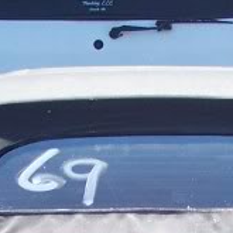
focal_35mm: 307
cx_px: 177
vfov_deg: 5.6
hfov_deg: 5.7
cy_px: 426
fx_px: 2338
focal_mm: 9.3
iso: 80
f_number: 3.1
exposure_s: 1/400
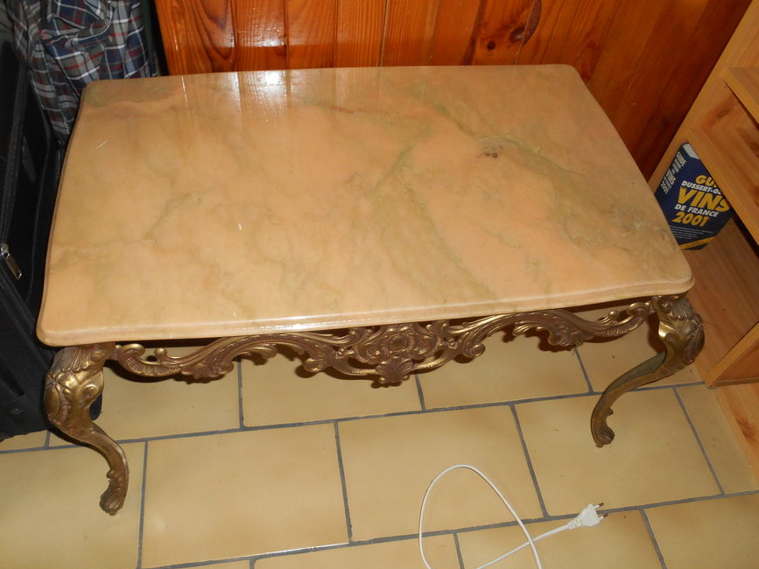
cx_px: 367
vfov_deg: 46.8
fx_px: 658
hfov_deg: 60.0
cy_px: 293
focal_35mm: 30
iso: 200
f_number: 3.4
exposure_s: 1/25
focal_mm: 4.7
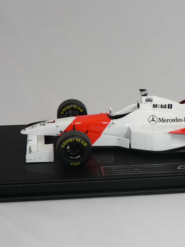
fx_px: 577
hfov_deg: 18.1
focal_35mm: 81
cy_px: 124
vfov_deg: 24.1
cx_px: 139
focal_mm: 10.1
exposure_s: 1/60
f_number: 3.2
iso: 80
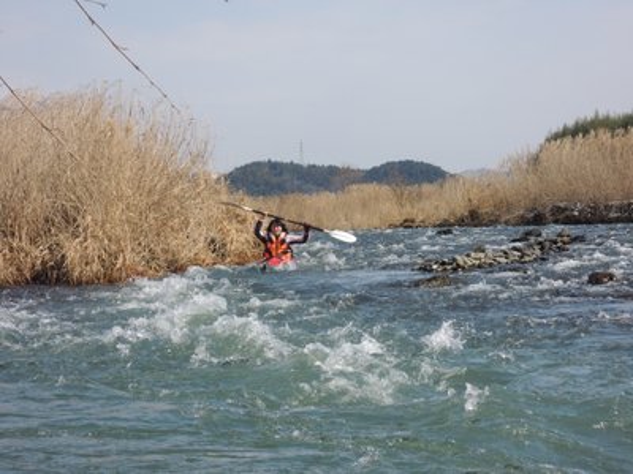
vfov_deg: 14.8
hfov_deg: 19.6
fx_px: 1829
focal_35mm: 100
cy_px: 237
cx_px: 316
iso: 100
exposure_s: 1/500
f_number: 4.9
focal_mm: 17.9
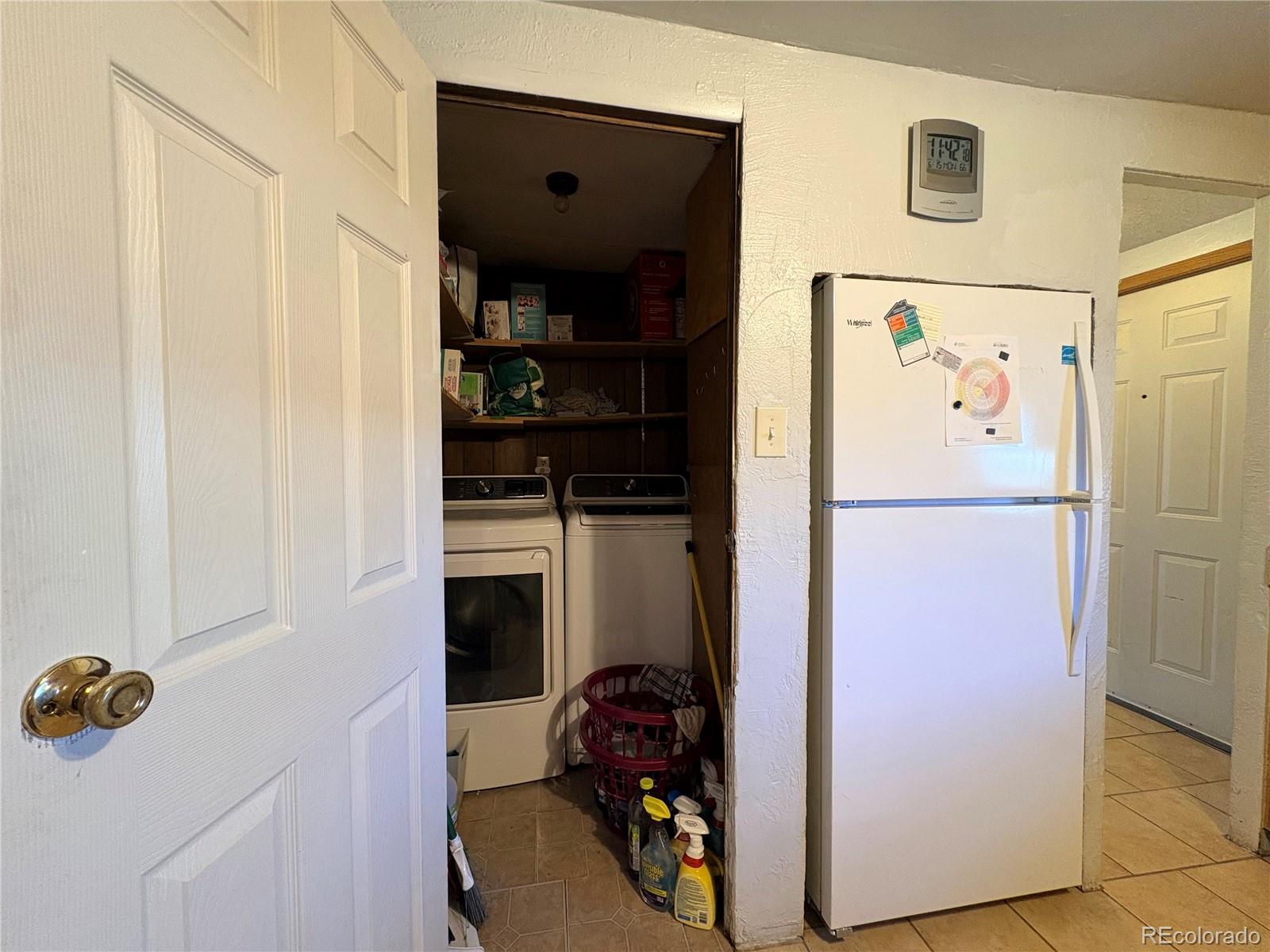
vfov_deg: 85.7
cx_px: 635
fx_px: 514
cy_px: 476
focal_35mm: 14
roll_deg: +0.1
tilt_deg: -1.8
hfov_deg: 102.1
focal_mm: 2.22
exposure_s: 1/60
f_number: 2.2
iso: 250
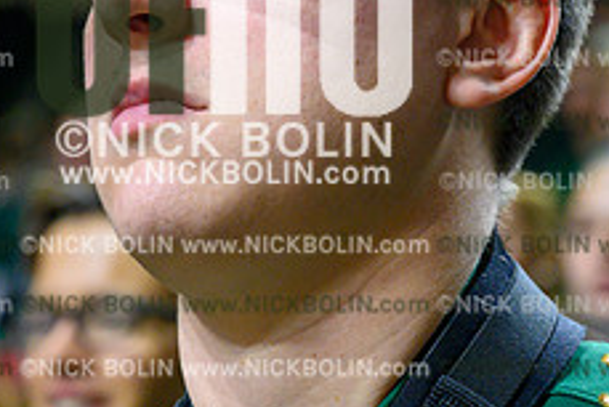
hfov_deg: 11.6
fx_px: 2996
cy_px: 60
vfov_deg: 7.8
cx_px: 223
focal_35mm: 177
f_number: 4.5
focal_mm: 70
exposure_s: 1/200
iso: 3200
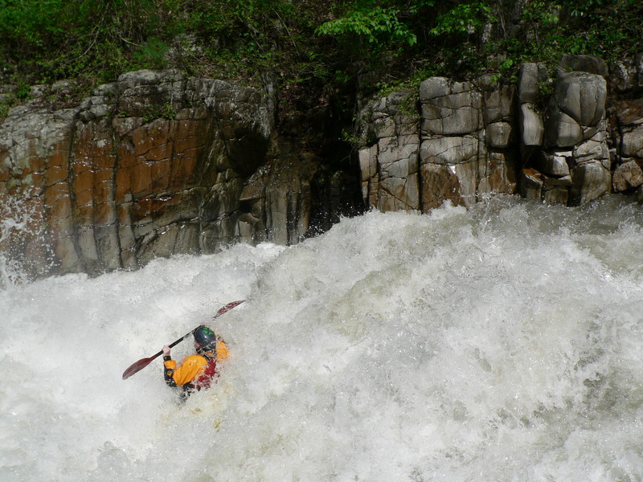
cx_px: 322
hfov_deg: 51.4
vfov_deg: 39.7
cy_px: 241
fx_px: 669
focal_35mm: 36
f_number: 4
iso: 80
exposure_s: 1/1300
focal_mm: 6
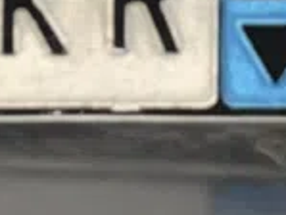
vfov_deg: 12.4
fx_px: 852
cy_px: -236
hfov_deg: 16.5
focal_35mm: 103
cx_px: -200
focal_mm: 6.76
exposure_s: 1/4
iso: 50
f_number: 1.78
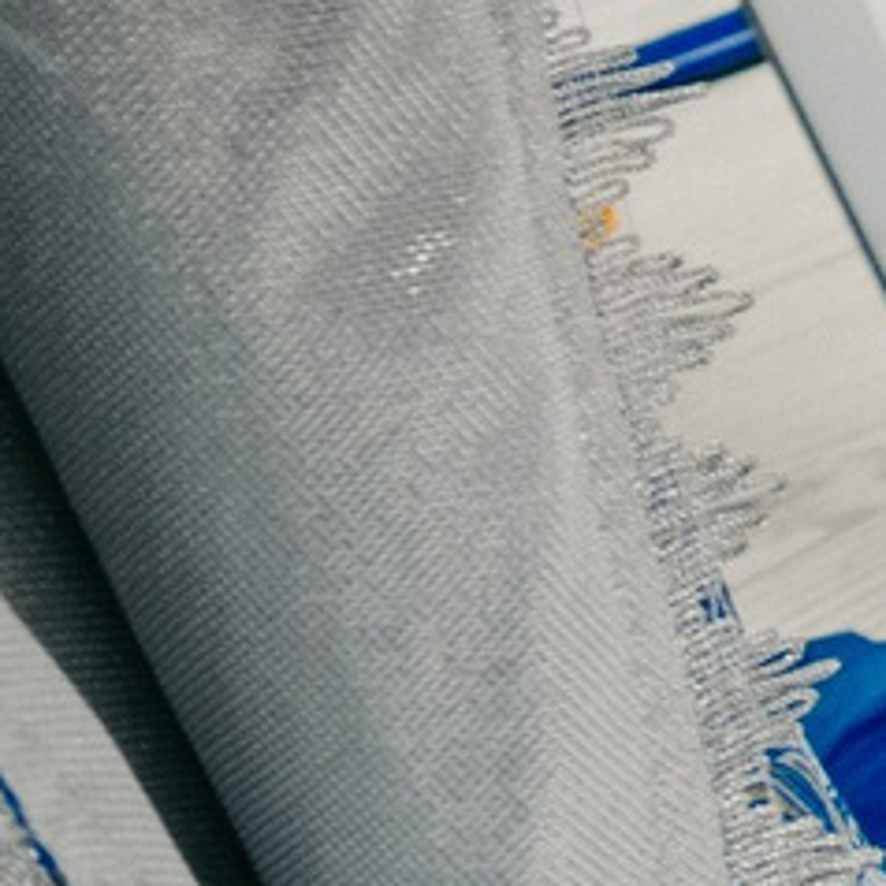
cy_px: -1141
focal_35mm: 219
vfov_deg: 7.5
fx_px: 6342
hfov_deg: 5.8
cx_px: 4393
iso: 250
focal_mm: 24
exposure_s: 1/160
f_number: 4.5
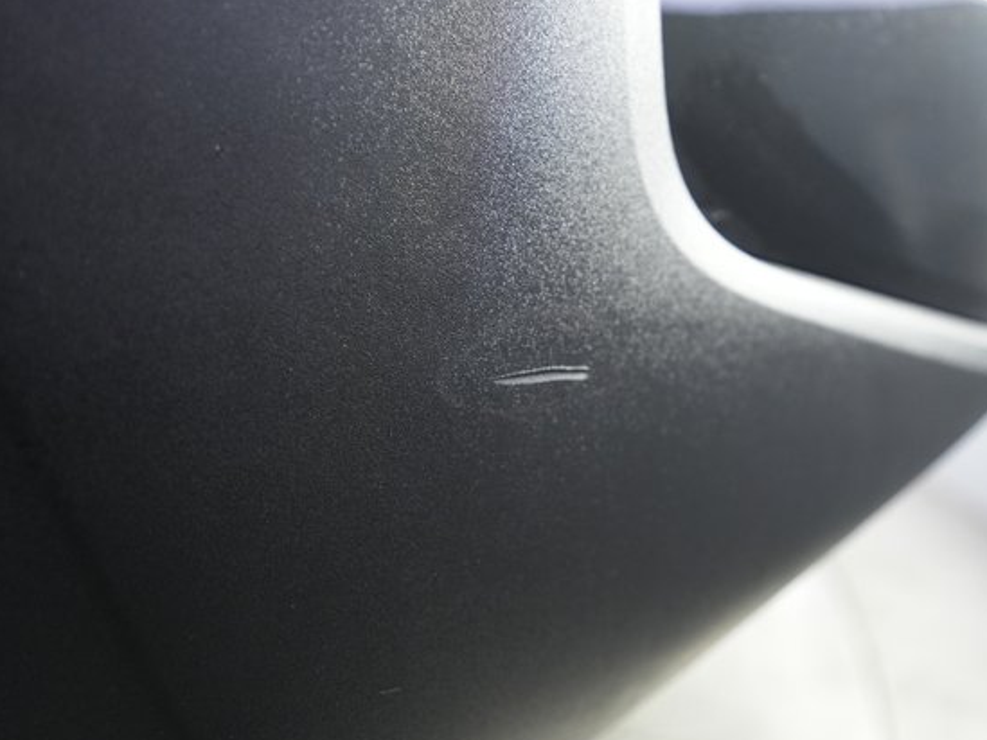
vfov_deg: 49.8
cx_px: 566
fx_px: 799
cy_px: 374
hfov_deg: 63.1
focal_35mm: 28
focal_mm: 25
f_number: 2.8
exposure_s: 1/60
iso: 2500
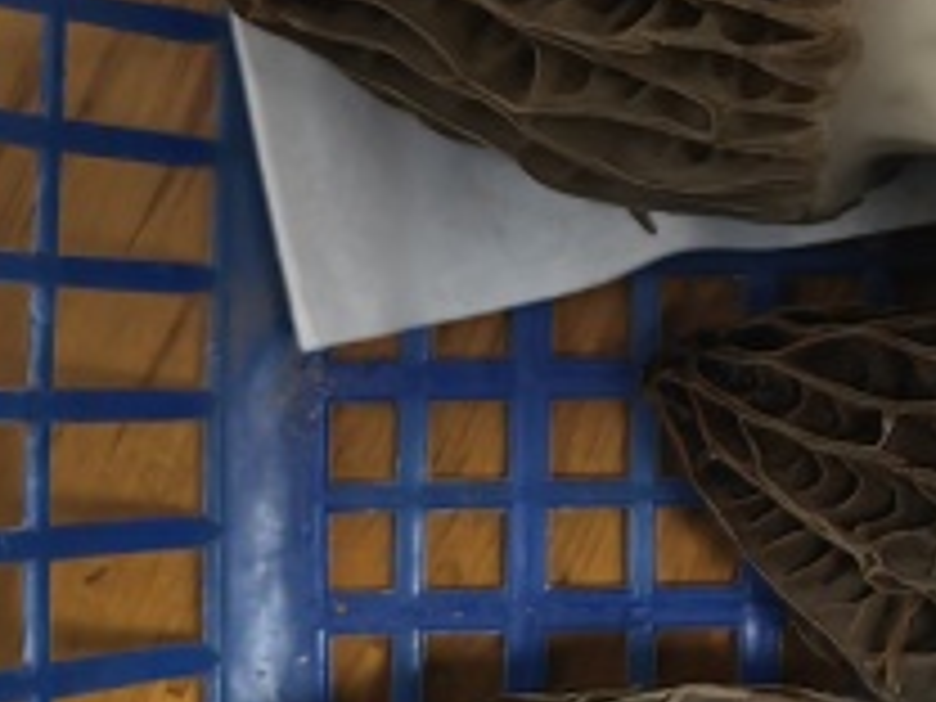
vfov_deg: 14.1
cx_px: 1562
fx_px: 2812
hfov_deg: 16.5
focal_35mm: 104
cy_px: 58
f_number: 2
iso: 250
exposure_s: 1/21.7
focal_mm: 5.75
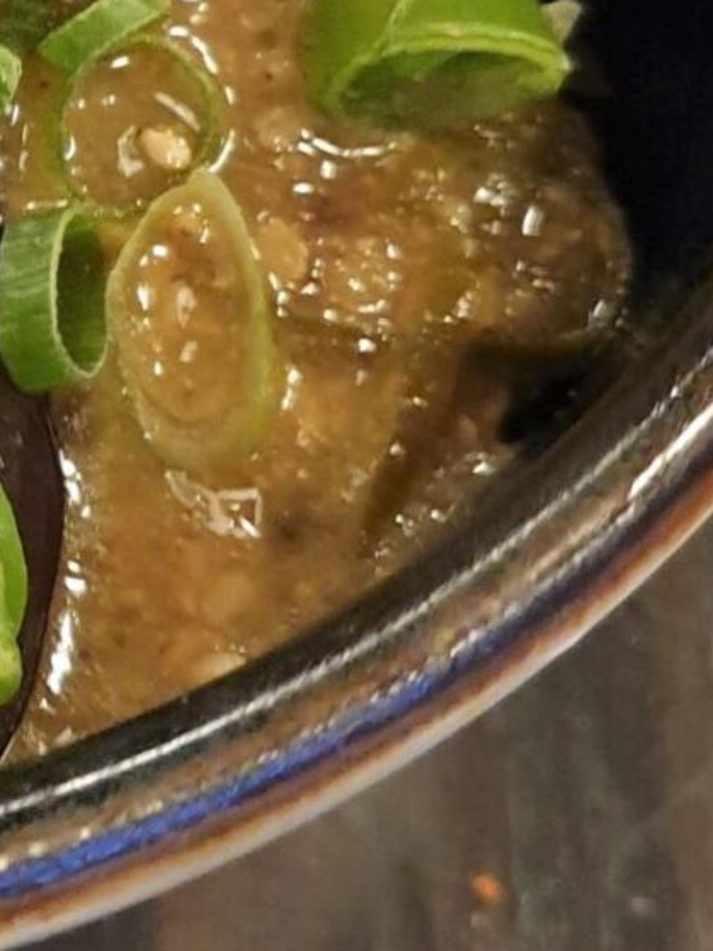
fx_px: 2555
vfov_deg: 20.1
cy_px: -103
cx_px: -541
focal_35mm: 93
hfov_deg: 14.2
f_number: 1.5
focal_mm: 4.3
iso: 320
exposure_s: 1/13
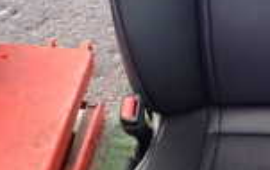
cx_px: 279
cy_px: 50
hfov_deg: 19.2
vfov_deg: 12.5
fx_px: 774
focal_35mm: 105
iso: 400
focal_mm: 4.5
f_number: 2
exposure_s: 1/30
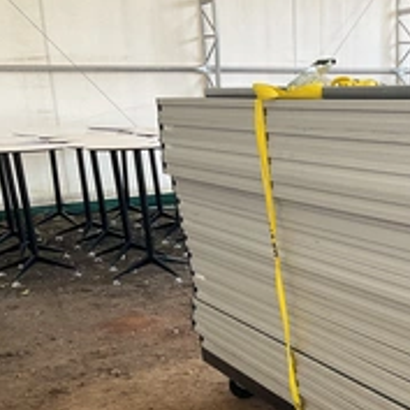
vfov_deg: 28.8
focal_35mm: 58
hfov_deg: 27.3
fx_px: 777
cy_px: 336
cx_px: 442
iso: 40
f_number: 1.8
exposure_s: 1/122
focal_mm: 3
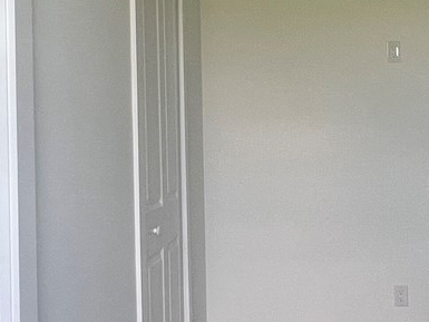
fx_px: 669
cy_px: 142
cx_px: 298
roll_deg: +1.1
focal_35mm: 54
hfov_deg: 35.1
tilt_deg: -0.3
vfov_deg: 27.0
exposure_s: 1/99
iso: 80
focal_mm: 1.57
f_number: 1.8
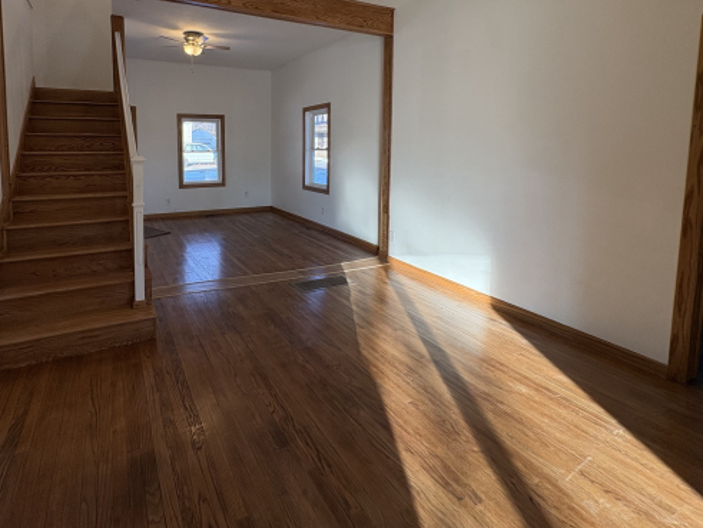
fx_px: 386
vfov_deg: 67.1
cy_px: 180
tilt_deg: -4.5
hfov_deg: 83.8
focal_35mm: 19
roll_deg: +0.0
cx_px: 289
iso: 100
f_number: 2.2
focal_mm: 2.22
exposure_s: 1/134
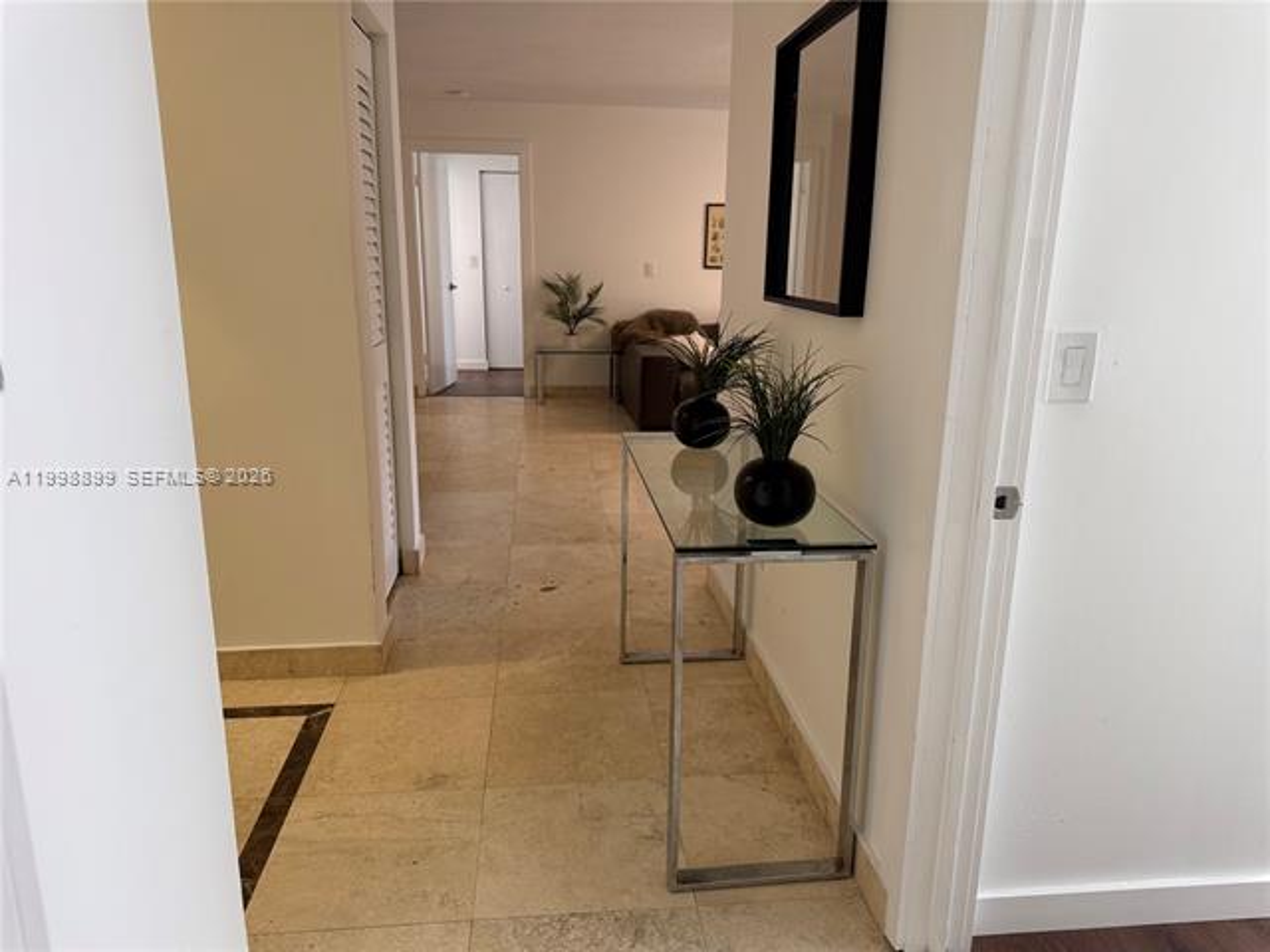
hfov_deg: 71.6
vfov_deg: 56.8
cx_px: 635
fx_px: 881
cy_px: 476
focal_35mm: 24
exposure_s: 1/120
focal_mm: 6.76
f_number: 1.78
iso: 160
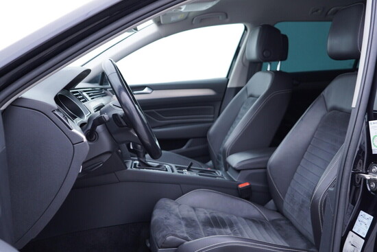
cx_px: 188
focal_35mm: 36
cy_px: 126
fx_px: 377
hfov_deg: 53.1
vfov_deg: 36.9
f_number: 2.8
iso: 160
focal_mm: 24
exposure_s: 1/40
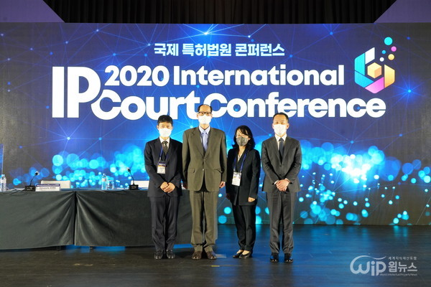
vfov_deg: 37.9
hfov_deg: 54.4
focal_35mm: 35
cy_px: 144
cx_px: 216
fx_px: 419
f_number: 9
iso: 4000
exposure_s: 1/80
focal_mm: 35
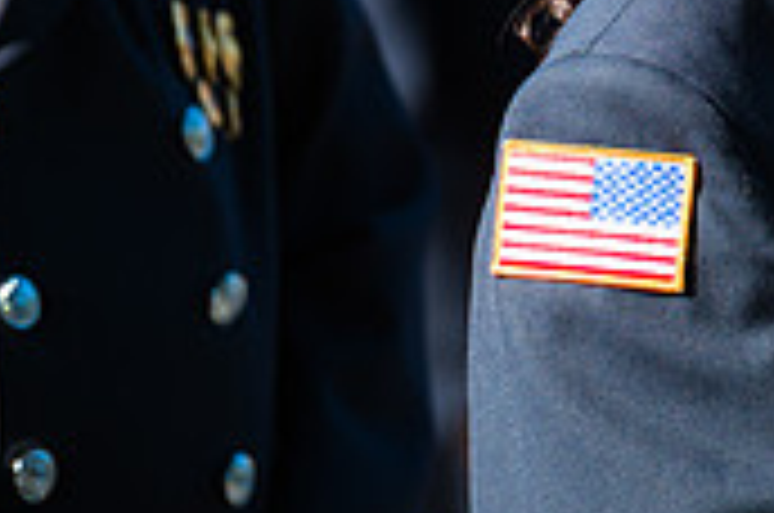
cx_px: 1098
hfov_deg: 3.1
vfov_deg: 2.0
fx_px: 14485
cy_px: -320
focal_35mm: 675
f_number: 3.2
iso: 200
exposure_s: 1/800
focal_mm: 200
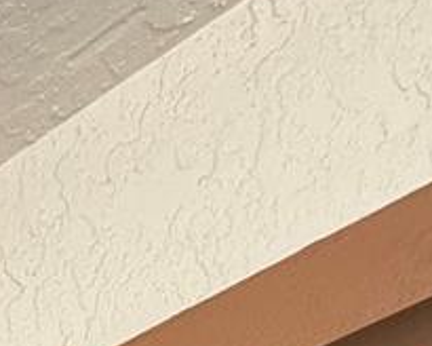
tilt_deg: -5.3
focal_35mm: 80
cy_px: 1137
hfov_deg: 21.2
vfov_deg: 10.3
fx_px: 1023
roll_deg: +6.4
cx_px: -154
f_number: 2.2
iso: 64
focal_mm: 2.22
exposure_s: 1/502
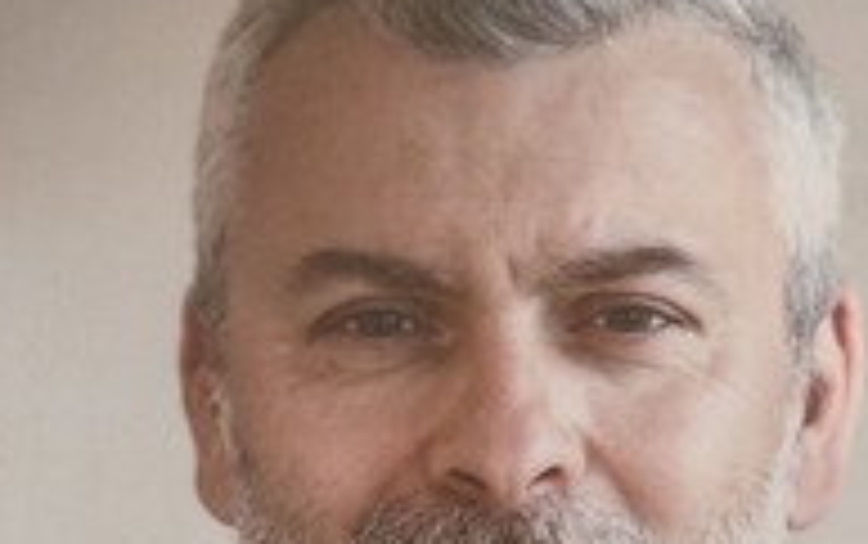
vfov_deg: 23.9
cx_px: 569
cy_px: 697
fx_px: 1136
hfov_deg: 41.3
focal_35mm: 48
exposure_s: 1/100
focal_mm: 5.23
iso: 160
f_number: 1.8
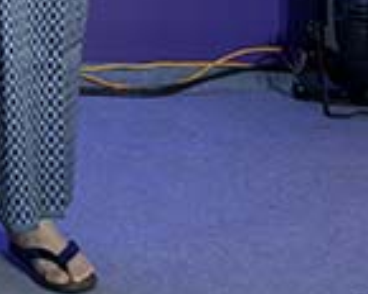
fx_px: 2440
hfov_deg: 7.8
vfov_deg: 6.6
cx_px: -604
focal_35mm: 224
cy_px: -385
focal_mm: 36
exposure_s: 1/250
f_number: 6.3
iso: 3200
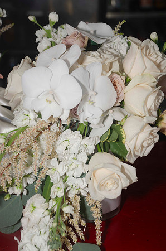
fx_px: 605
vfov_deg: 23.4
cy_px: 126
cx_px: 83
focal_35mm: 87
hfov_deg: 15.6
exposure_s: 1/250
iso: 100
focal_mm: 58
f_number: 5.6
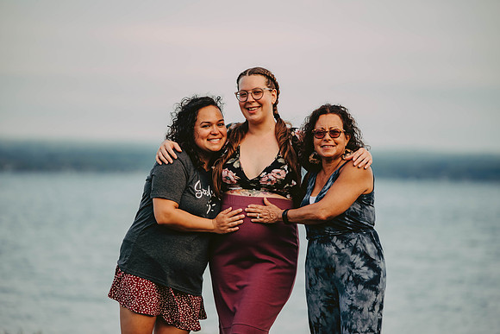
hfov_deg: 10.3
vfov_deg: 6.9
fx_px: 2778
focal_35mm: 200
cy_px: 167
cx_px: 250
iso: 250
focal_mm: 200
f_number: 3.5
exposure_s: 1/640
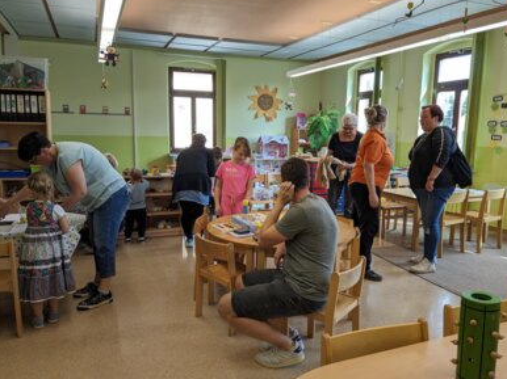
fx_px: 410
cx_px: 259
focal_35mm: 28
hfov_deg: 63.5
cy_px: 188
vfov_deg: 49.7
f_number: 1.73
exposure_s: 1/99.9
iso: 58
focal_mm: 4.38
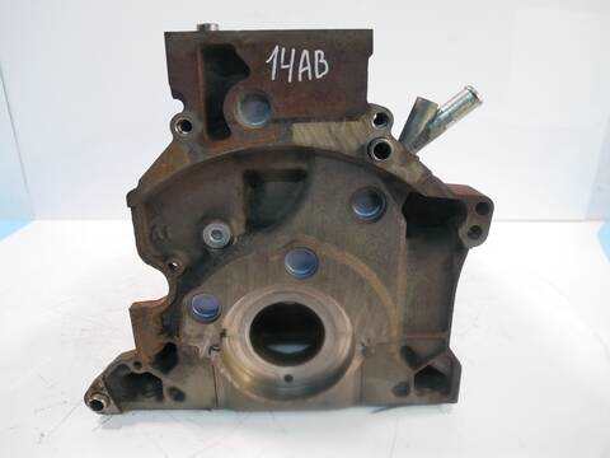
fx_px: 423
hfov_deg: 71.6
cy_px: 229
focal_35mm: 24
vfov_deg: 56.8
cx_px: 305
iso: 1000
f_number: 3.5
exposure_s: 1/60
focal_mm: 12
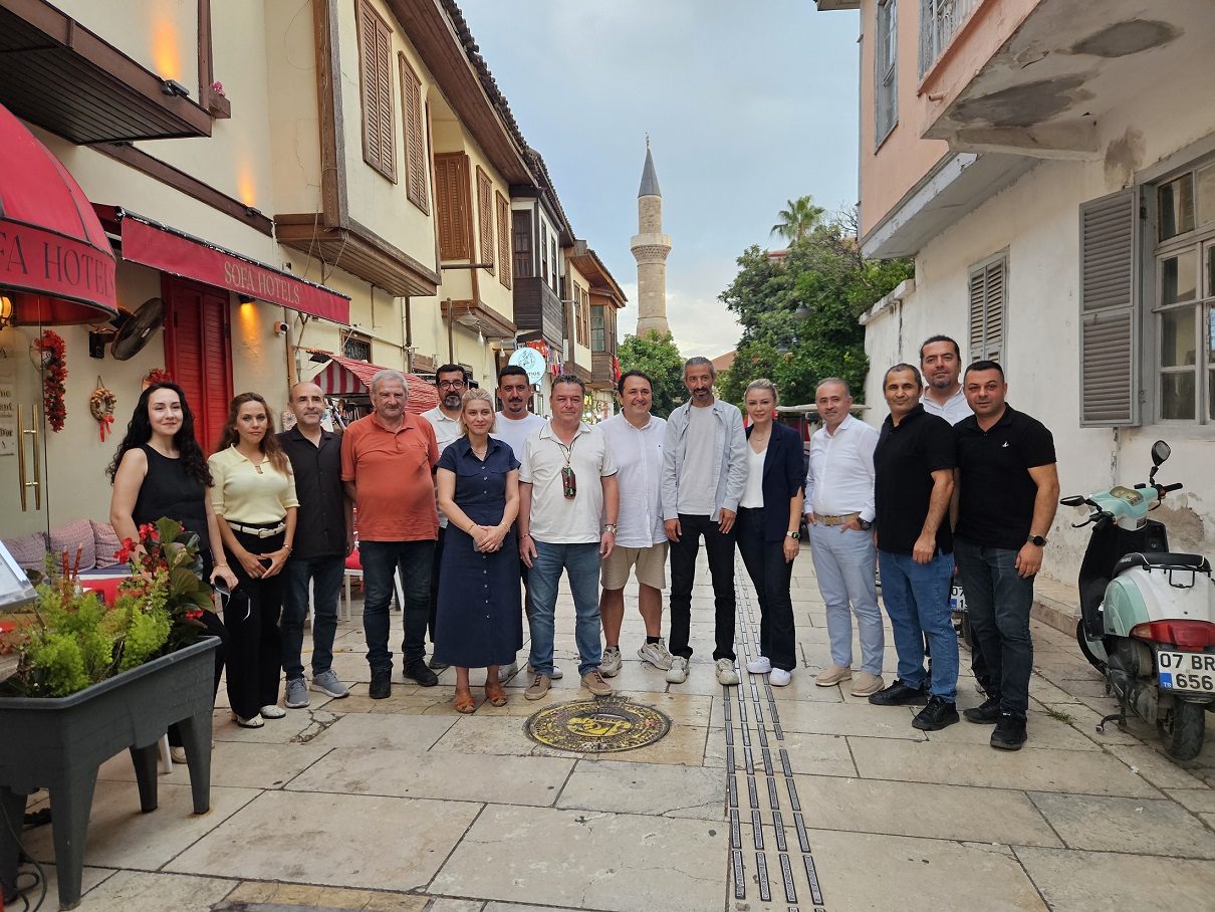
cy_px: 456
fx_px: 807
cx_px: 608
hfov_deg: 73.9
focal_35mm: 23
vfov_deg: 58.9
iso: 160
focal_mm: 5.4
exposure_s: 1/180
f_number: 1.8
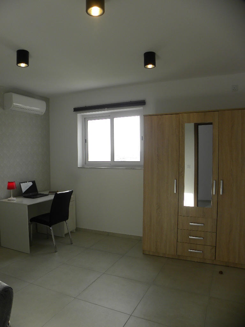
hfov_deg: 53.1
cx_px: 122
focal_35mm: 26
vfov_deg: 67.3
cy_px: 164
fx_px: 245
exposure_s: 1/128
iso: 64
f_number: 3.5
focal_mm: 4.6
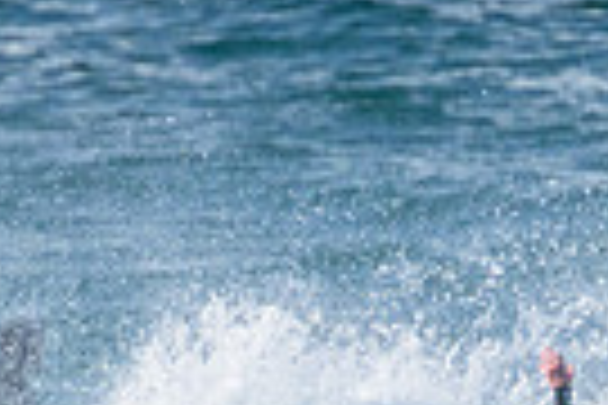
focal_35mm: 3443
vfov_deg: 0.4
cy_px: 767
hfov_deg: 0.6
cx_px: 658
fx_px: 58144
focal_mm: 800
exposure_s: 1/1600
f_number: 11
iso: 2800
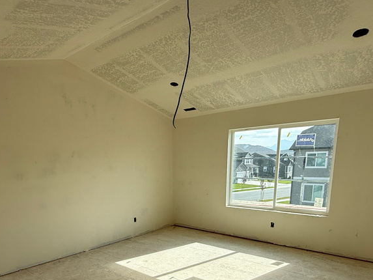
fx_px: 269
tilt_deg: -10.6
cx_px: 157
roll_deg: +1.6
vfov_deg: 51.9
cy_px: 218
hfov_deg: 68.9
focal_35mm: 25
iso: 50
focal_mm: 2.22
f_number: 2.2
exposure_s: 1/717
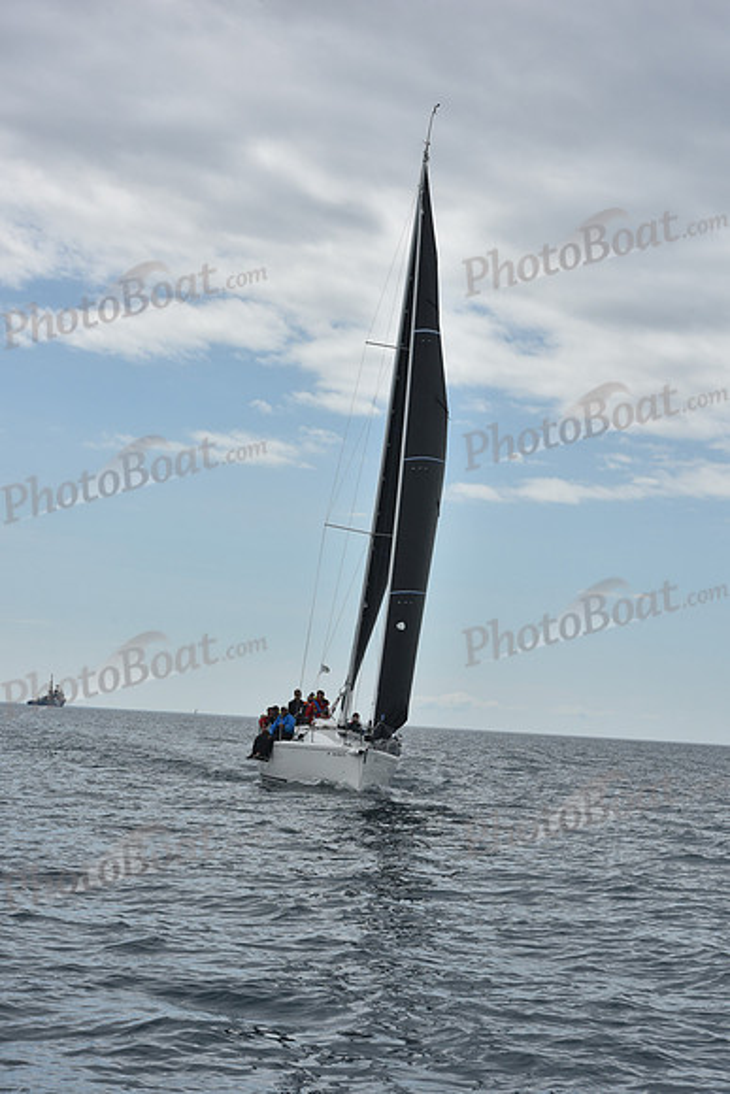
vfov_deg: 23.6
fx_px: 2614
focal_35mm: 86
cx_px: 365
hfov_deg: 15.9
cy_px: 547
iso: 250
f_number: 13
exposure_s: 1/800
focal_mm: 86
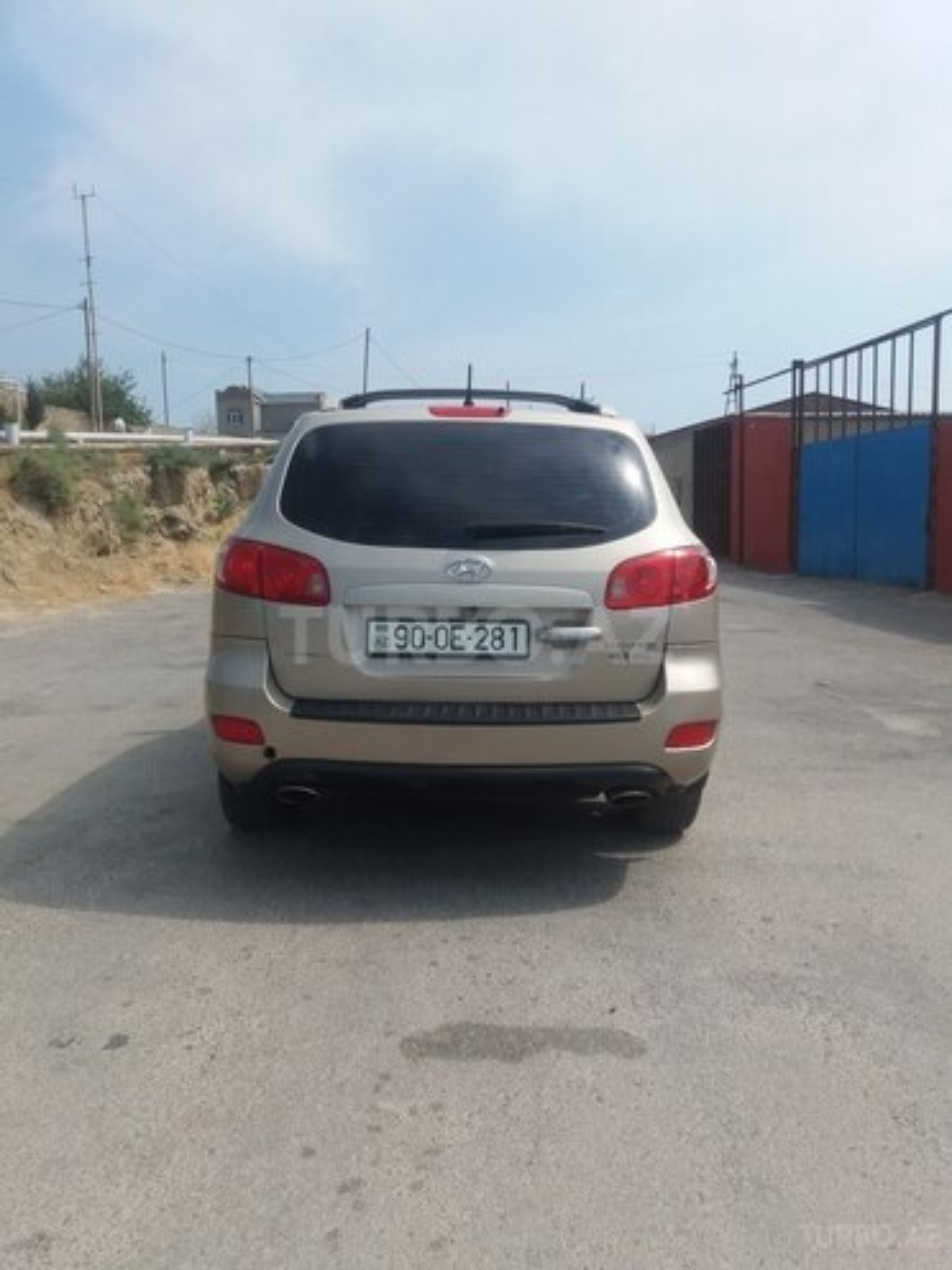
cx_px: 476
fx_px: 1027
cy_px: 635
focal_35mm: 28
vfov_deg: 63.4
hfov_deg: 49.7
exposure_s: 1/2036
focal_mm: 3.7
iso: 64
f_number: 1.9
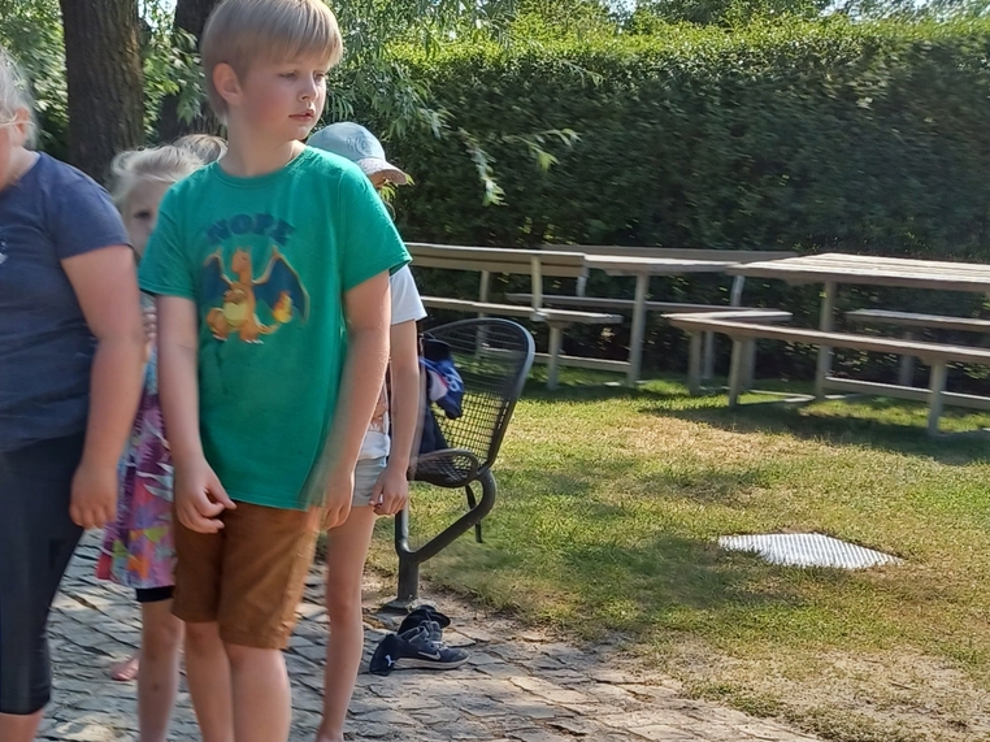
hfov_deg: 29.1
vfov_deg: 22.9
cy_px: 613
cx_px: 48
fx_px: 1801
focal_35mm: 63
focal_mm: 4.6
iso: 32
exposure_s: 1/183
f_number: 1.8
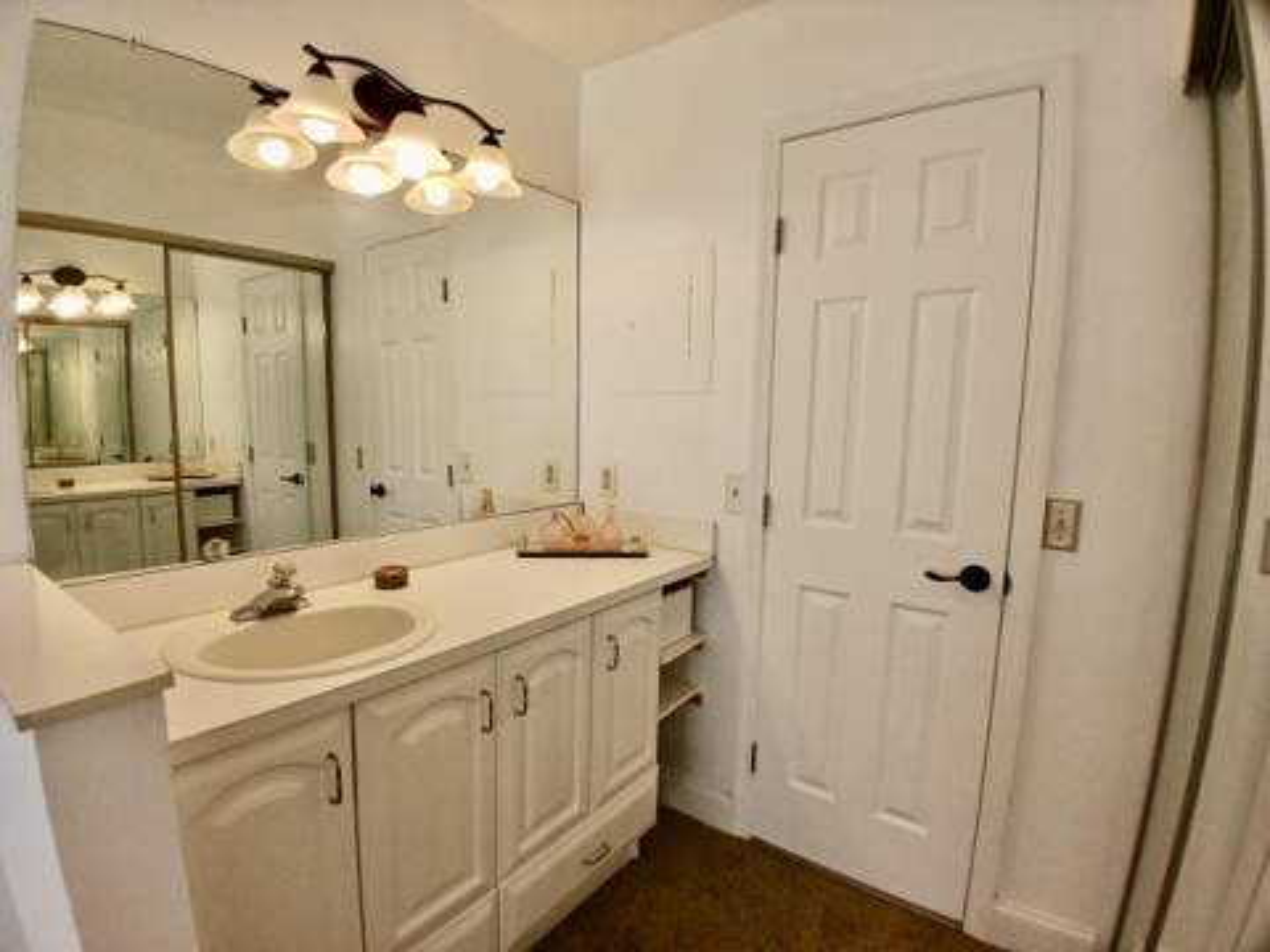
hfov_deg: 91.0
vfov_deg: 74.7
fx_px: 624
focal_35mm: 17
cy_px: 476
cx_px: 635
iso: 80
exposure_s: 1/120
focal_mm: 1.4
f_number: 2.2
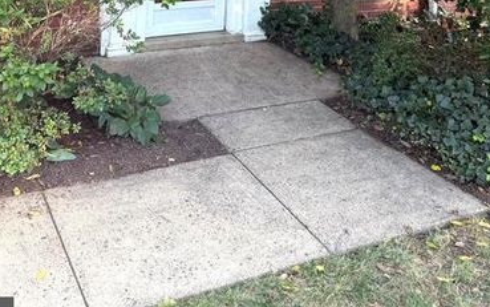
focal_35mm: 46
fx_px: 615
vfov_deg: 24.3
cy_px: -99
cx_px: 202
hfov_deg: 43.3
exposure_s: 1/187
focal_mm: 6.76
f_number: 1.78
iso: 100
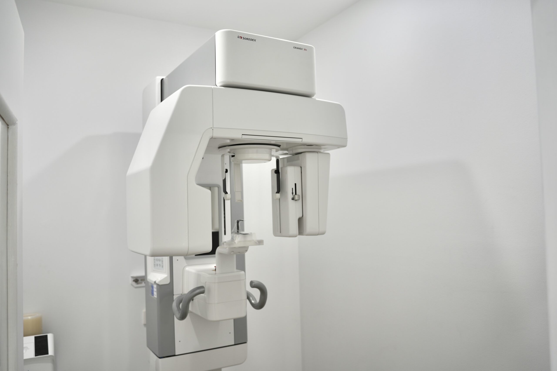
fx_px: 433
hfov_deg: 65.5
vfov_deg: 46.4
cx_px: 278
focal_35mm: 28
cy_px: 186
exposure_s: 1/40
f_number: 3.2
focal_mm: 28
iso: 100
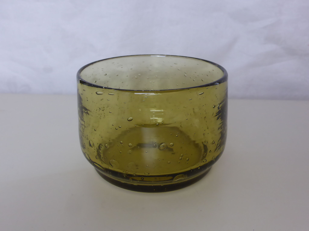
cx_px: 154
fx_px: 348
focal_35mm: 39
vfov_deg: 36.8
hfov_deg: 47.9
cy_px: 116
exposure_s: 1/60
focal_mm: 6.9
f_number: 3.9
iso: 320
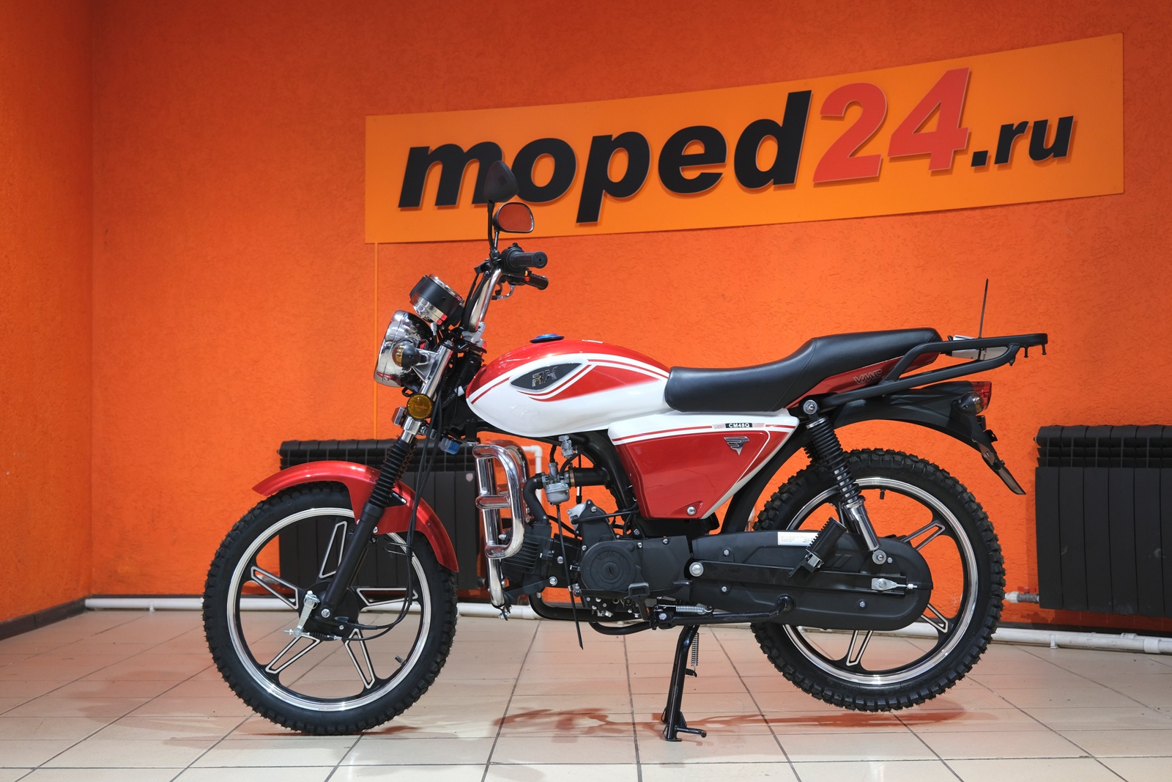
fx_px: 1498
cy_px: 391
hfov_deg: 42.7
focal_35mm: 46
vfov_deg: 29.2
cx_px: 586
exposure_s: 1/60
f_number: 4
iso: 800
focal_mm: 30.8
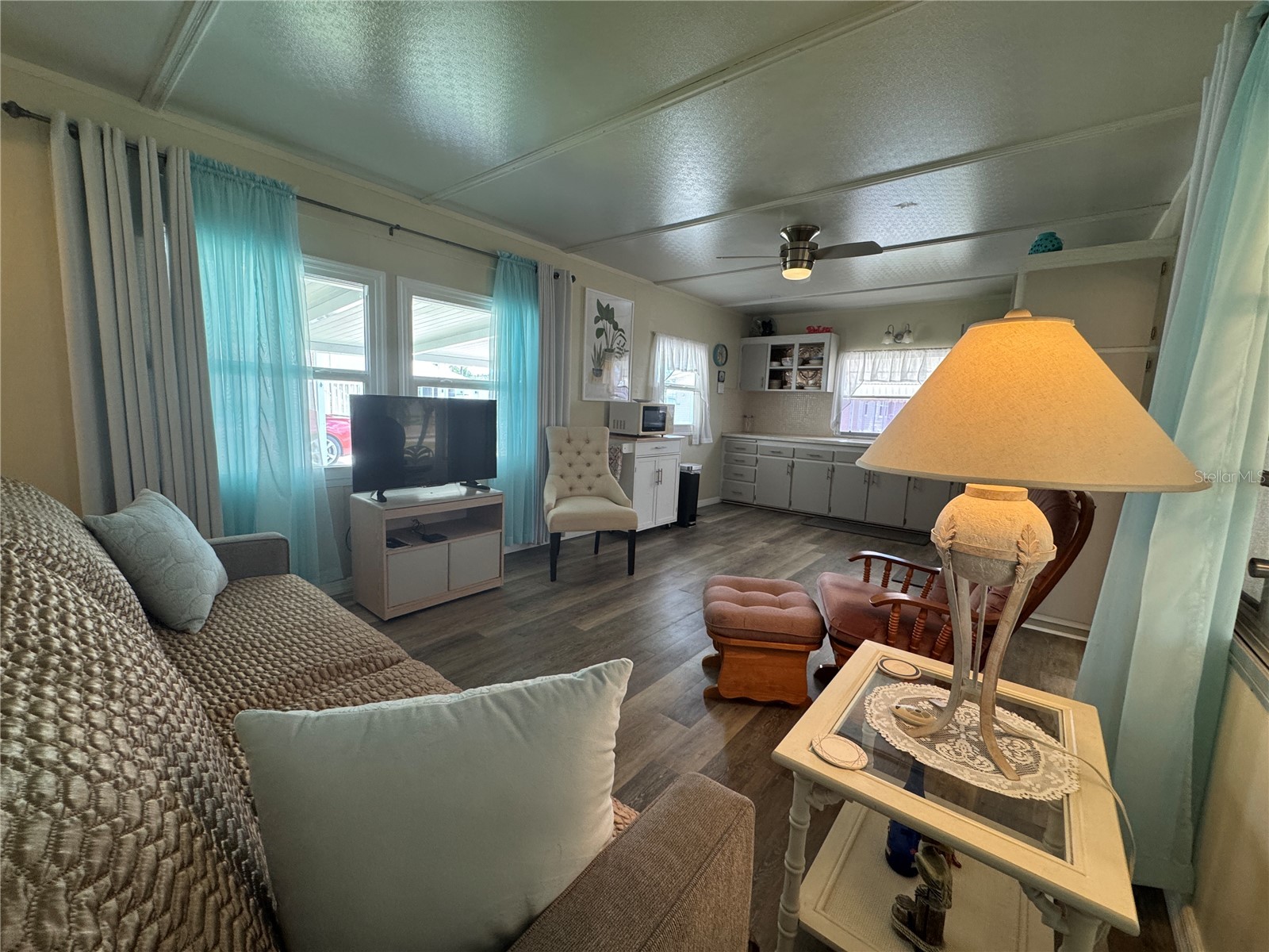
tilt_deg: -7.9
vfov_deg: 85.7
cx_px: 634
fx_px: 513
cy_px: 476
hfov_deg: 102.1
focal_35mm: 14
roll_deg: -2.5
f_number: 2.2
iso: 250
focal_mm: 2.22
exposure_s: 1/120
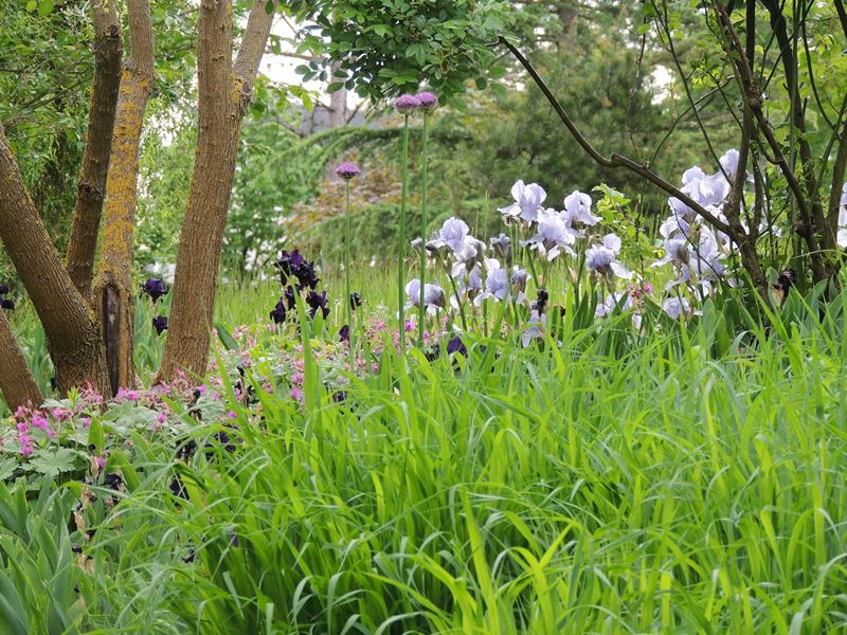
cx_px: 424
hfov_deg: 8.8
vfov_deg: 6.6
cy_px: 318
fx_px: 5505
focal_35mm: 225
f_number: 4.6
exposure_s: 1/200
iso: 320
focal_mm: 40.1
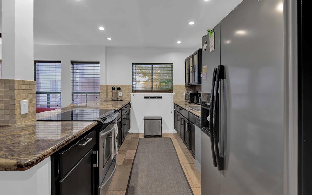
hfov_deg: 94.4
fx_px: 145
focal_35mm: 17
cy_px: 92
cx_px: 154
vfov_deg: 68.0
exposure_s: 1/1.25
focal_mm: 16
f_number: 8
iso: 100
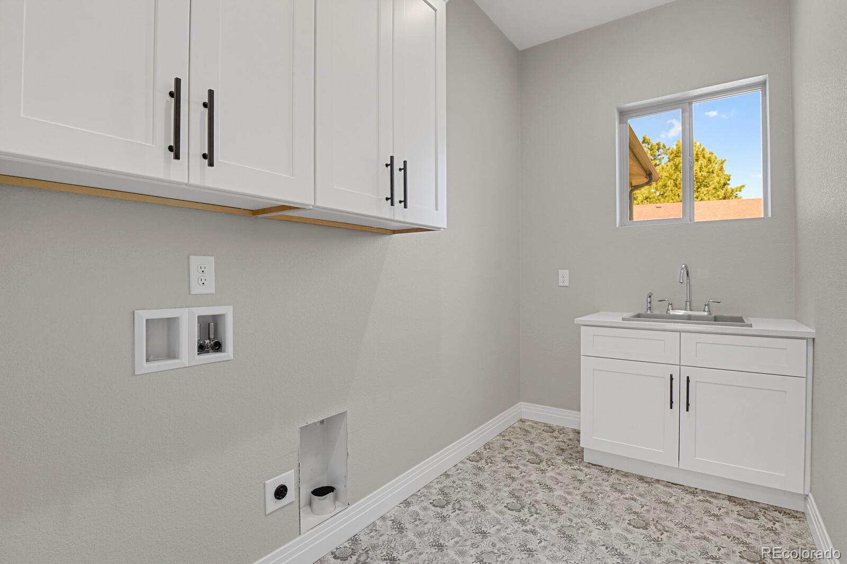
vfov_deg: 70.4
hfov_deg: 93.3
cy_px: 282
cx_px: 424
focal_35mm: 17
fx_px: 400
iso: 8000
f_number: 8
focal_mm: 17
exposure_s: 1/20
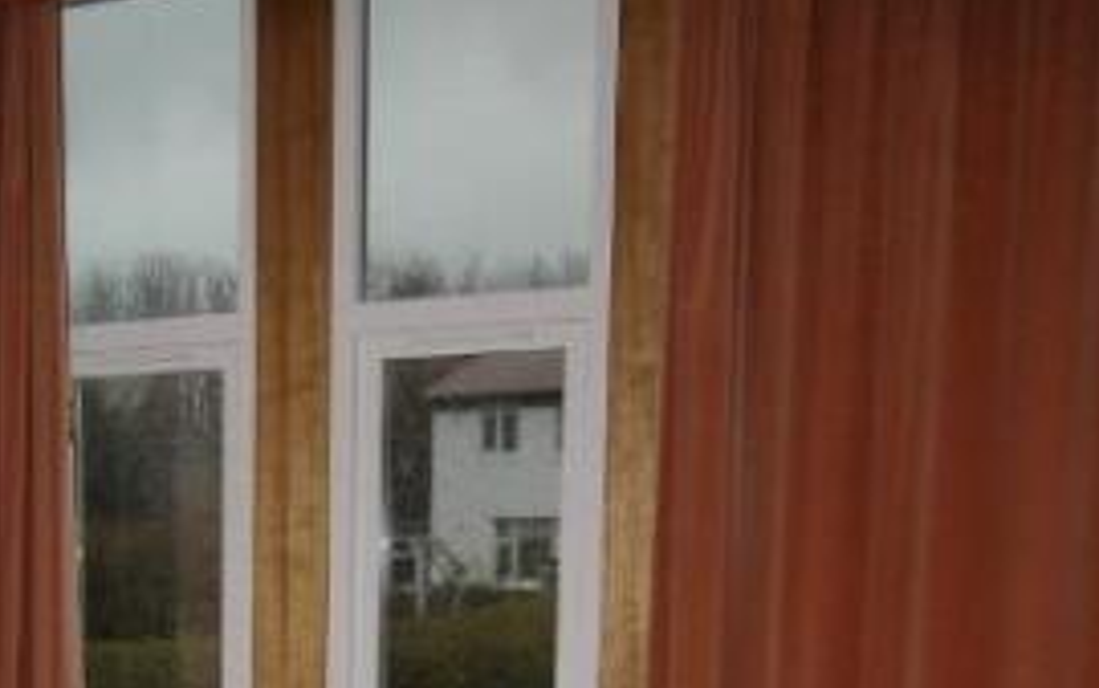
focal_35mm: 64
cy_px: 873
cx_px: 55
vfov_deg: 19.0
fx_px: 1918
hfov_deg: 30.2
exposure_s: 1/125
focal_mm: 14
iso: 160
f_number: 3.5
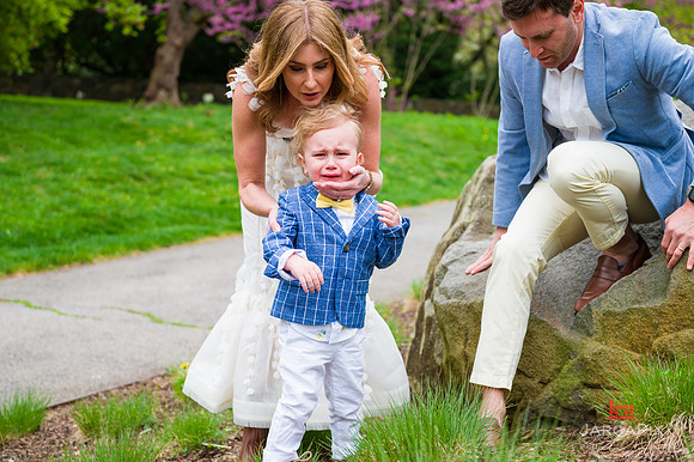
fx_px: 1156
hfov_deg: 33.4
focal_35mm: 60
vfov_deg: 22.6
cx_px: 347
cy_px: 231
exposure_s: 1/400
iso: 200
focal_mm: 60
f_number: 4.5
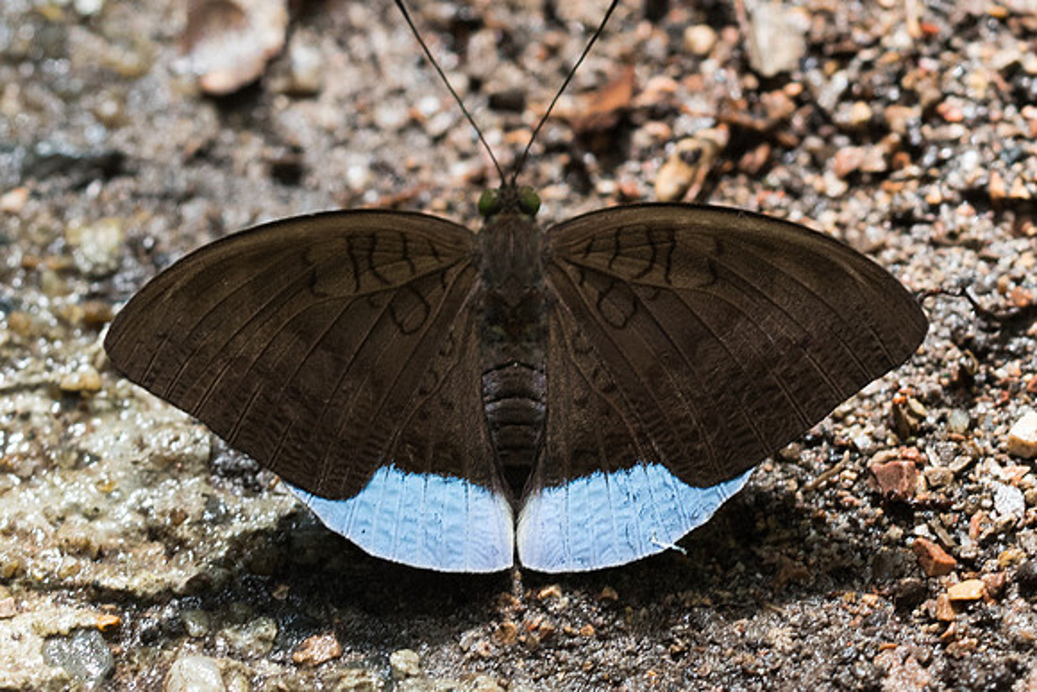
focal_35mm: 541
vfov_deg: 2.5
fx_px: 15593
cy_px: 99
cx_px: 518
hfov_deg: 3.8
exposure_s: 1/400
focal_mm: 150
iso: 800
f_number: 4.5
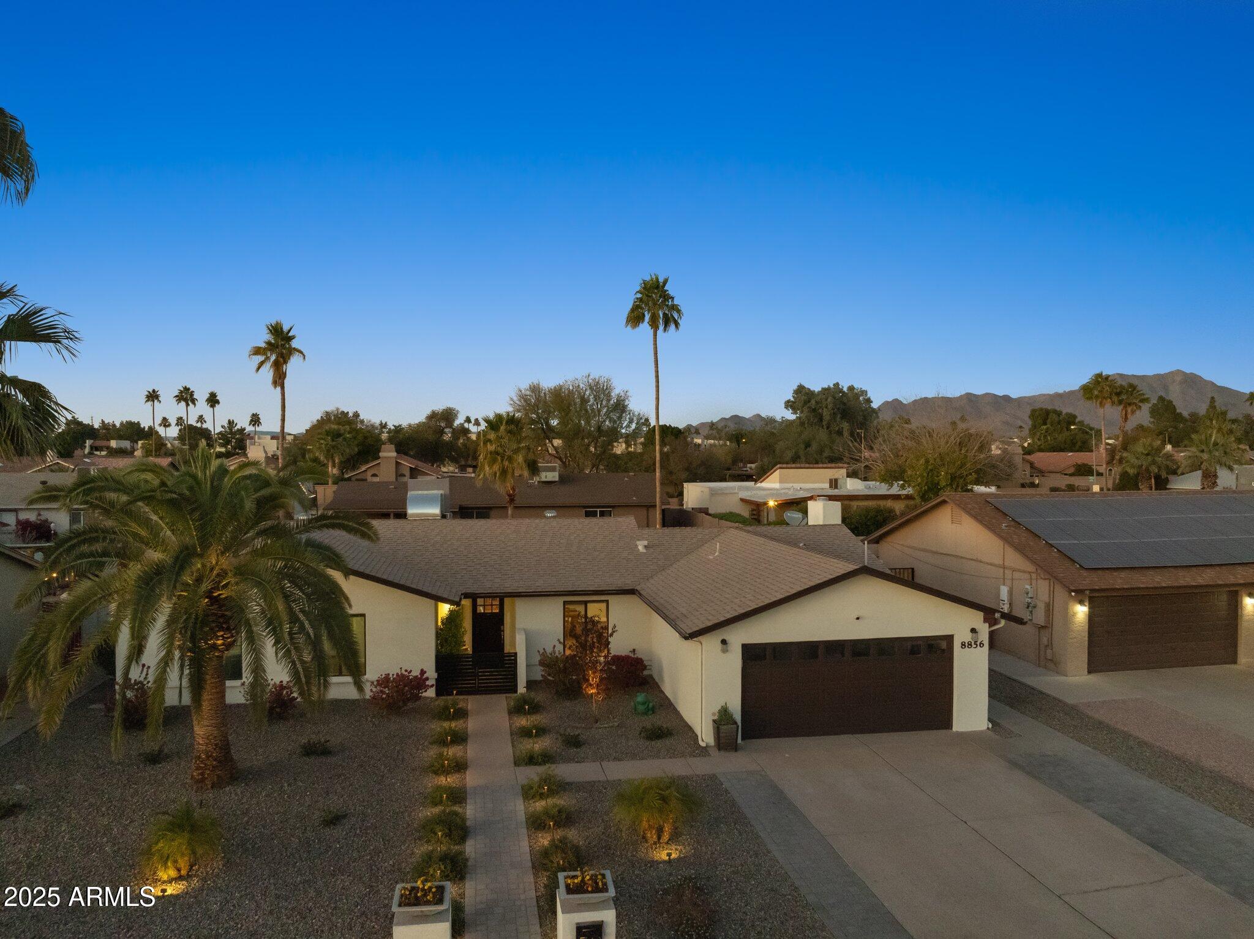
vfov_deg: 56.8
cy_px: 470
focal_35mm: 24
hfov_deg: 71.6
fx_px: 869
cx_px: 627
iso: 1600
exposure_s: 1/160
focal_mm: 12.3
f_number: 5
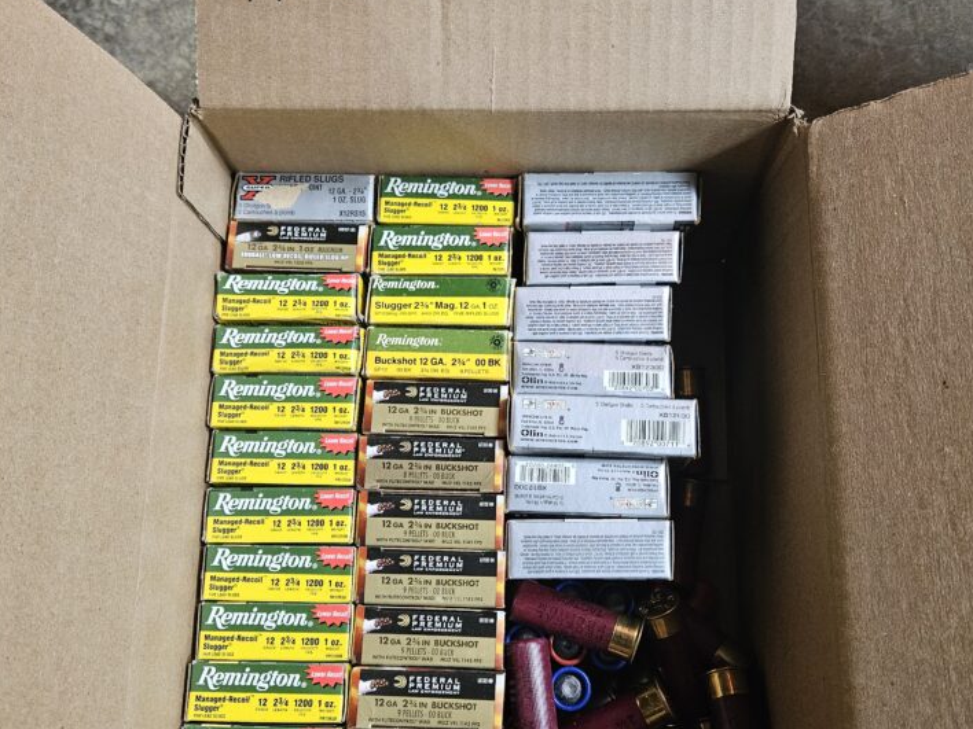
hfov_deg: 67.2
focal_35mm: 26
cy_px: 395
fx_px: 731
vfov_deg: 53.0
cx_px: 518
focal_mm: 5.4
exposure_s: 1/120
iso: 640
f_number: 1.8
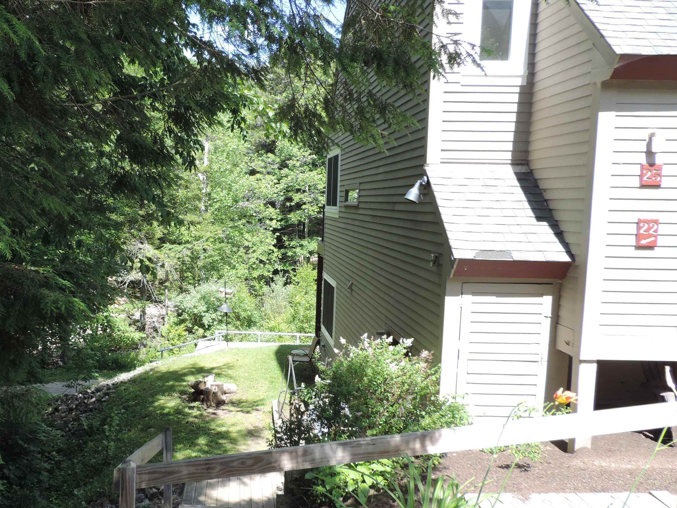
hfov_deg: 52.7
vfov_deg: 41.7
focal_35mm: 34
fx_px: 665
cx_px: 213
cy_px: 281
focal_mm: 4.3
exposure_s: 1/200
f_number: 3
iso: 80
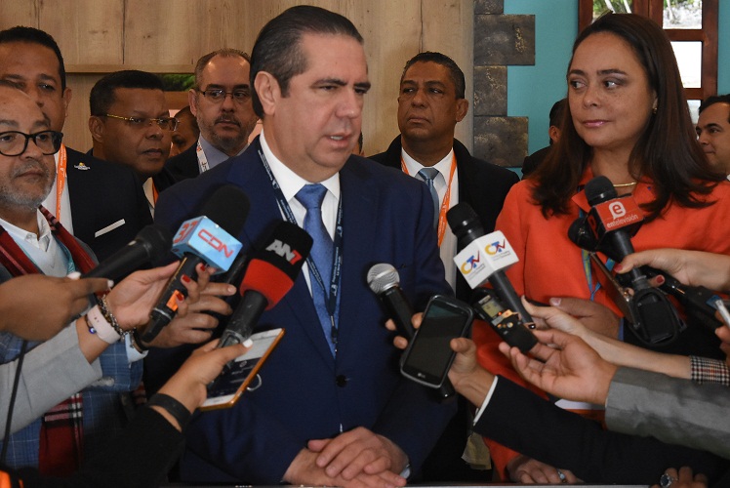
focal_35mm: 72
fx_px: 1461
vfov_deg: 19.0
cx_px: 365
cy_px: 244
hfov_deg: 28.1
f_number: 5.3
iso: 4000
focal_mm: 48
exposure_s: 1/160
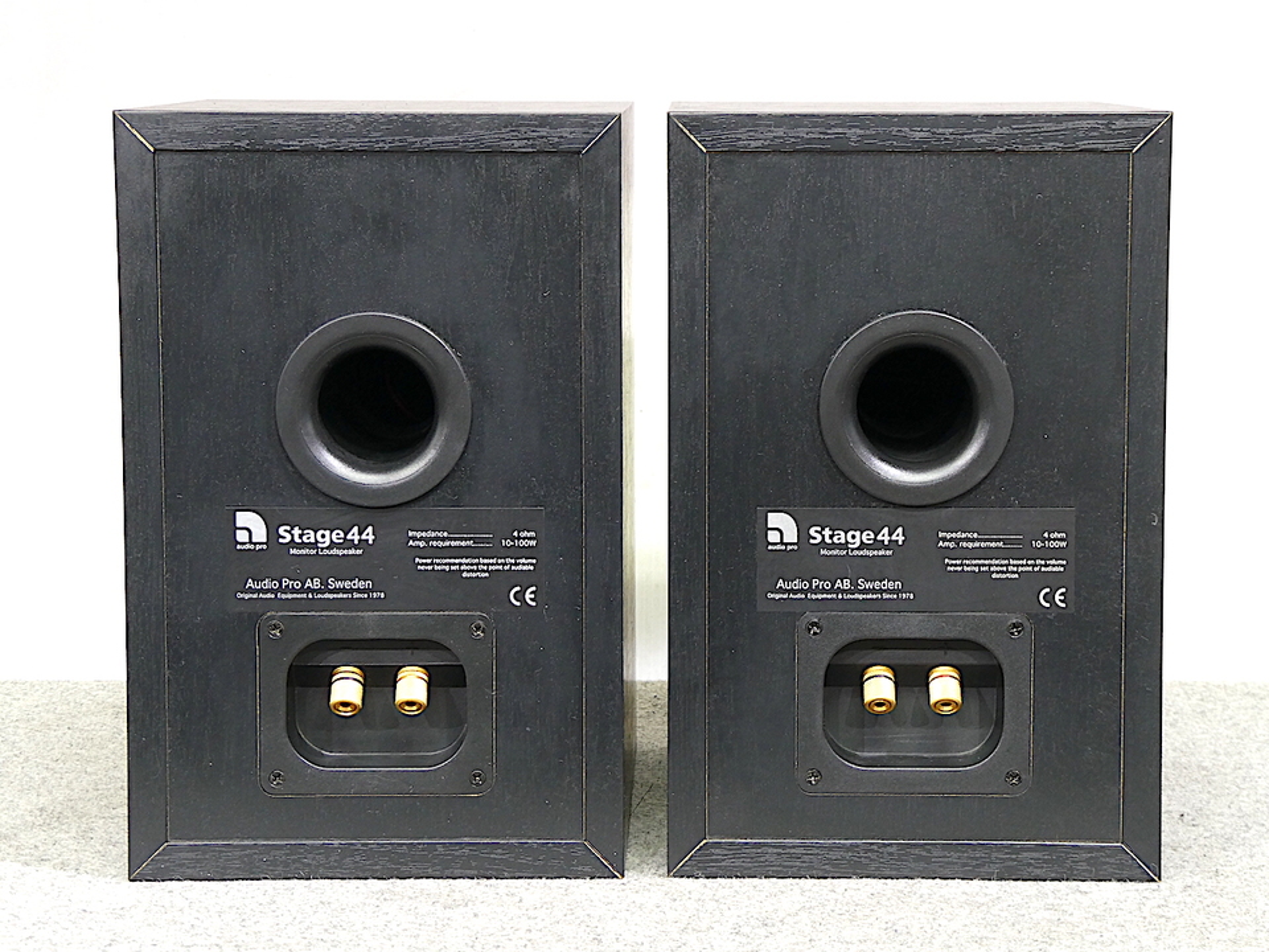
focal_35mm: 84
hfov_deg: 23.3
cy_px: 476
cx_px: 634
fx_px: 3079
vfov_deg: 17.6
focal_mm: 15
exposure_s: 1/2.5
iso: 200
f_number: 4.8
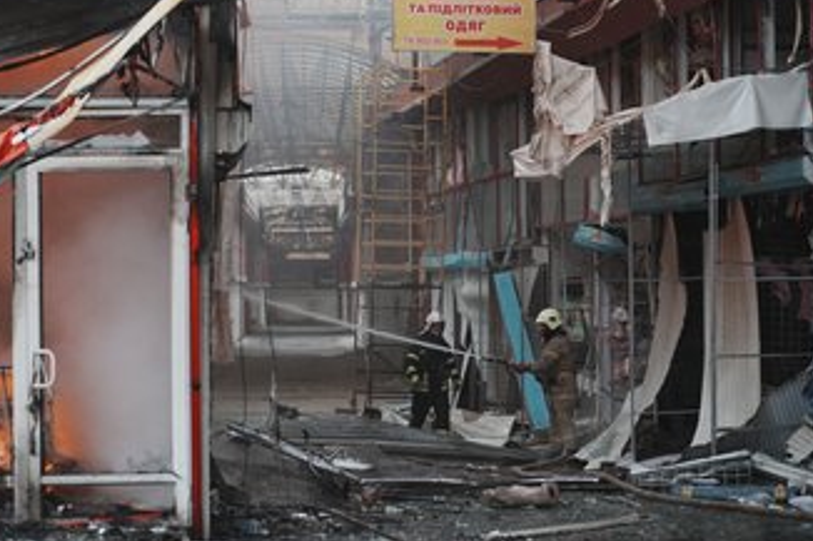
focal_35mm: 92
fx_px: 2077
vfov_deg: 14.8
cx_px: 342
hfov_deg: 22.1
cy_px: 254
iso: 800
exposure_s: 1/160
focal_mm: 75
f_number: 3.5
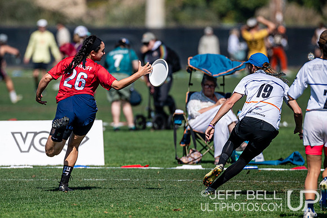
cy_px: 112
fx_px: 5545
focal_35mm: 611
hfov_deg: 3.4
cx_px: 111
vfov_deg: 2.2
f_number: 3.2
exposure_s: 1/2500
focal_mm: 300
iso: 100
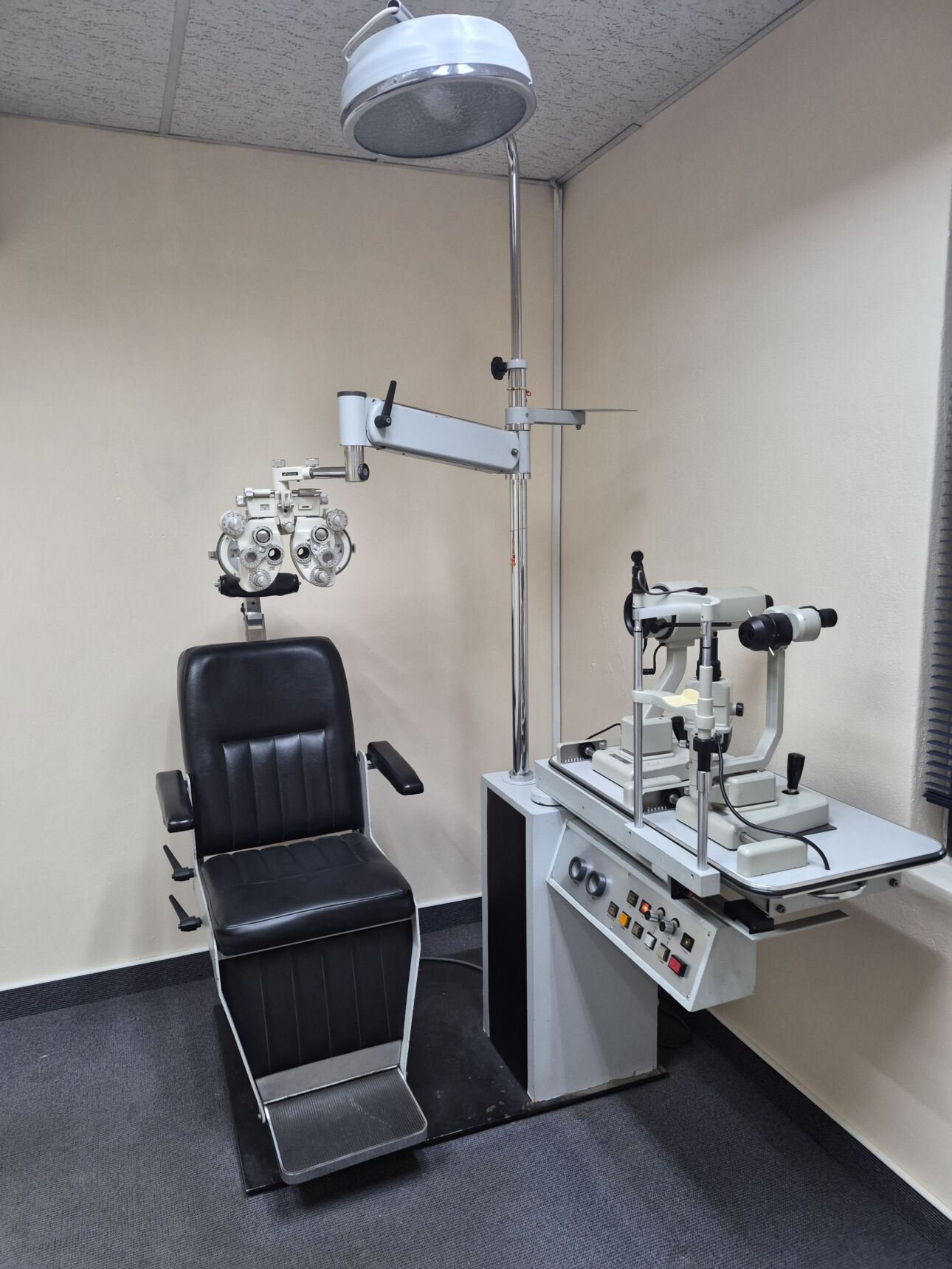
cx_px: 476
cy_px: 634
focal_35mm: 23
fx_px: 843
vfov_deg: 73.9
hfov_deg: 58.9
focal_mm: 5.4
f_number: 1.8
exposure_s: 1/100
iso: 500
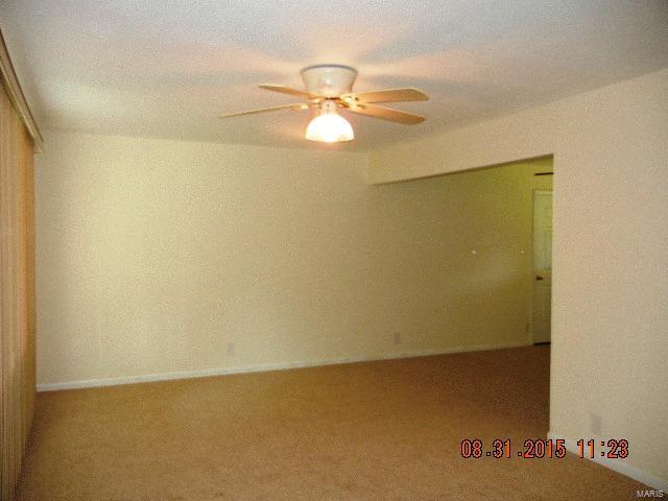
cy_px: 250
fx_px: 579
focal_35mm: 30
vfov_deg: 46.8
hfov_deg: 60.0
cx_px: 334
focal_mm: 5.4
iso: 221
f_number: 3.5
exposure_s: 1/30
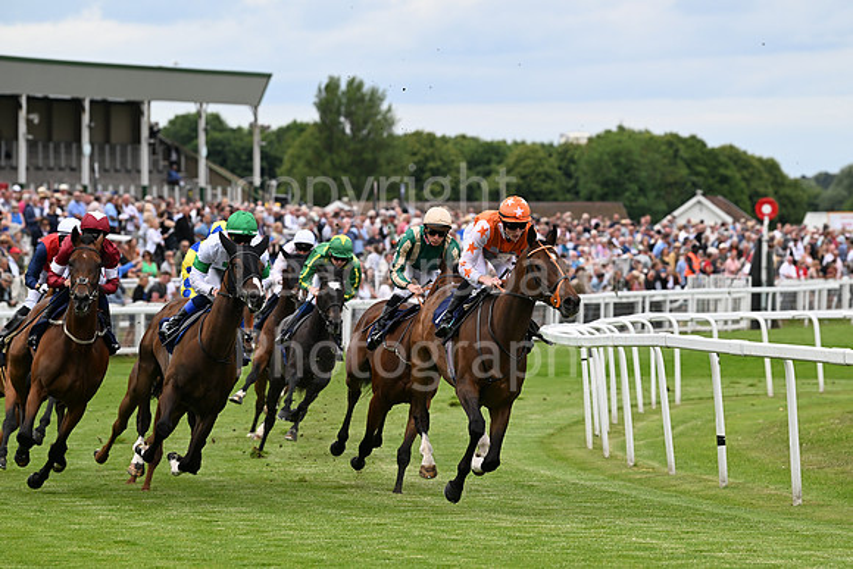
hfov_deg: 10.3
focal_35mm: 200
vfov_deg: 6.9
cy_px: 284
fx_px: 4740
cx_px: 426
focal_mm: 200
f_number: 5.6
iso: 400
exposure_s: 1/1250
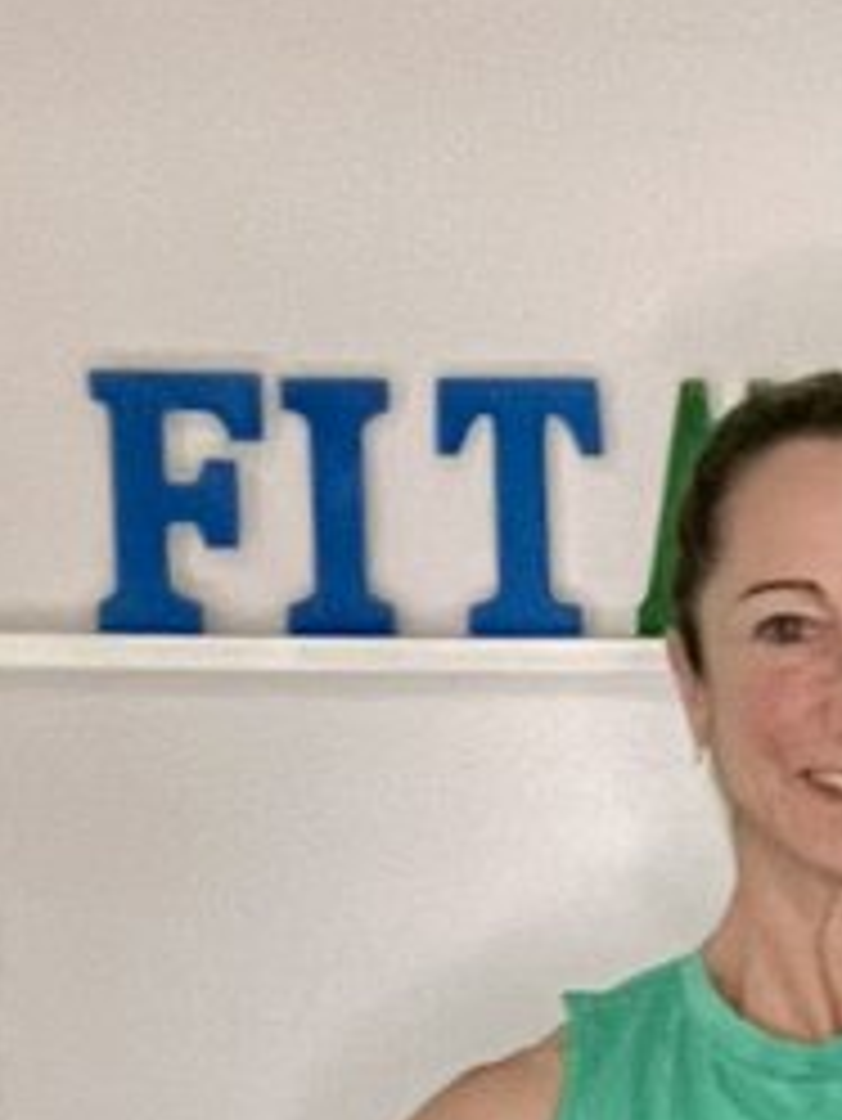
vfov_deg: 13.3
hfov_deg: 10.5
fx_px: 4504
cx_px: 1087
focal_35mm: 139
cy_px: 1763
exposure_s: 1/30
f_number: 2.2
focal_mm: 2.87
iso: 400
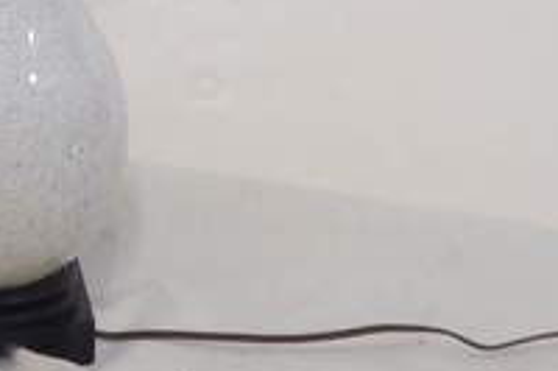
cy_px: -232
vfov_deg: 10.0
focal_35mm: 131
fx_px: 2029
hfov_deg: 15.1
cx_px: -106
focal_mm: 7.2
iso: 400
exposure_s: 1/15
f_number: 3.8
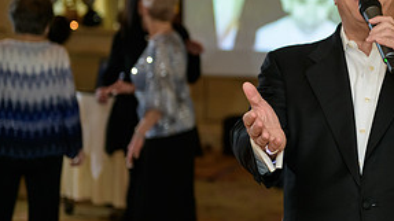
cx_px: 357
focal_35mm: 127
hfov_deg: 16.7
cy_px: 67
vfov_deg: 9.5
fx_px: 1326
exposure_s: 1/125
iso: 1600
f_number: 2.8
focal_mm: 60
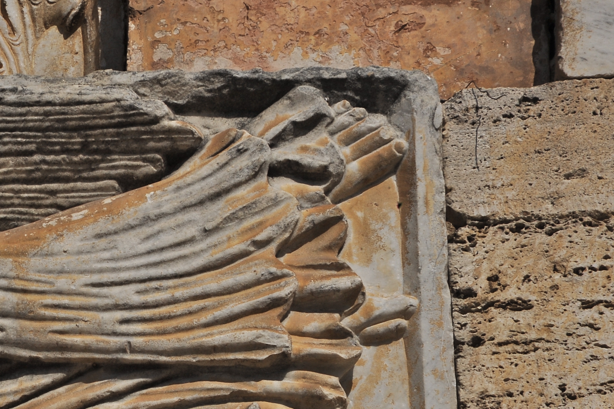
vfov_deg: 5.8
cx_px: 19
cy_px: 367
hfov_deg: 8.7
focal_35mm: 235
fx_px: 4005
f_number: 36
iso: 250
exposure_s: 1/200
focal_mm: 120
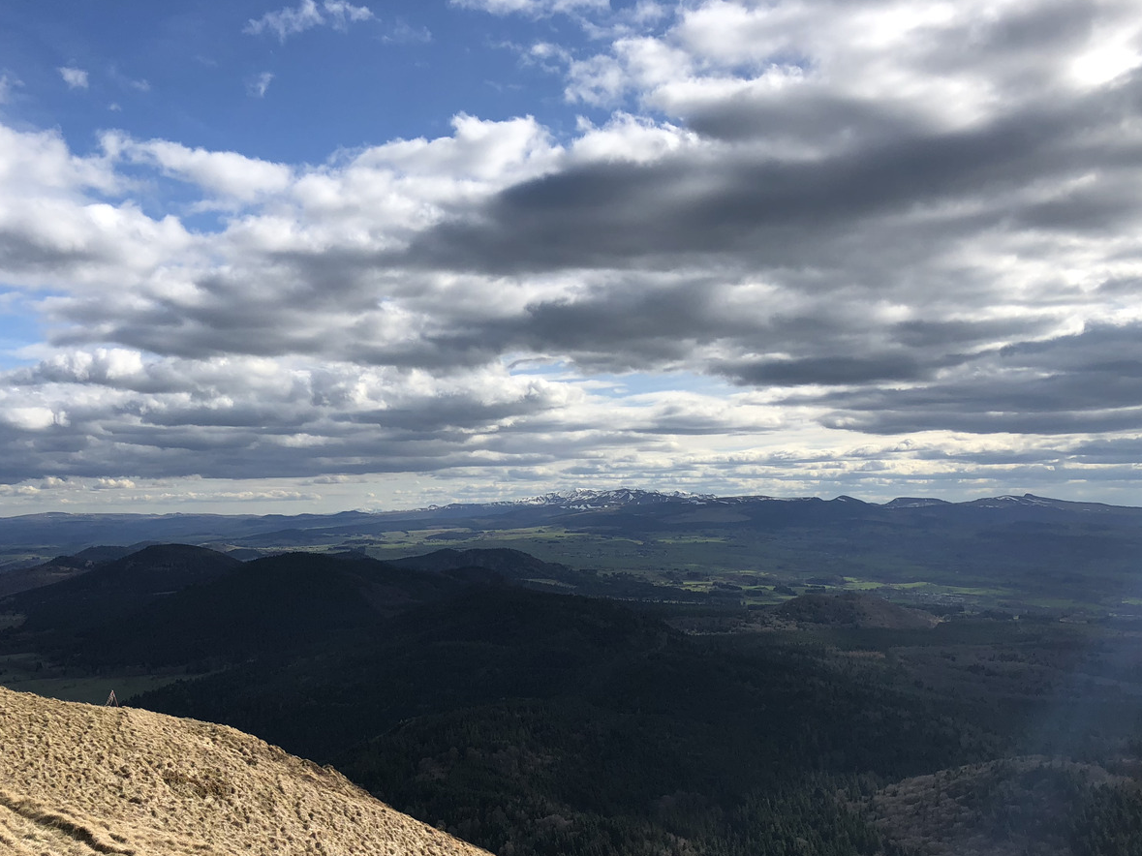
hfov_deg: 48.5
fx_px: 1254
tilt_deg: -2.0
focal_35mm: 38
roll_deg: +1.2
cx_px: 431
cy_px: 566
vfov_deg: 37.3
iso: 20
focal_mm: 4
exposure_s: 1/2667
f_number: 1.8
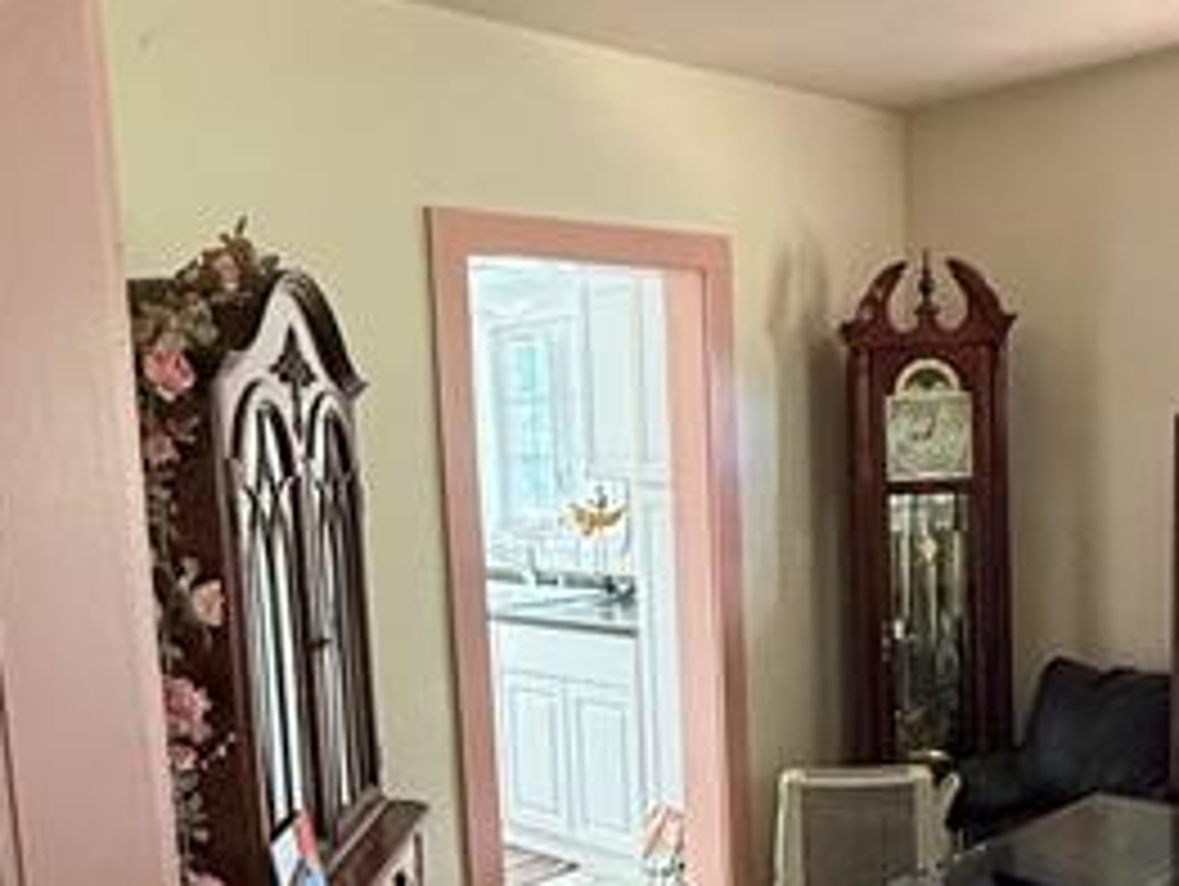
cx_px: 700
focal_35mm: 41
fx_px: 1398
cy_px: 639
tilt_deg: -5.0
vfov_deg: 34.6
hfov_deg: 45.5
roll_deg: +3.4
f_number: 2.2
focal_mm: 2.22
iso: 500
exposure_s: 1/60
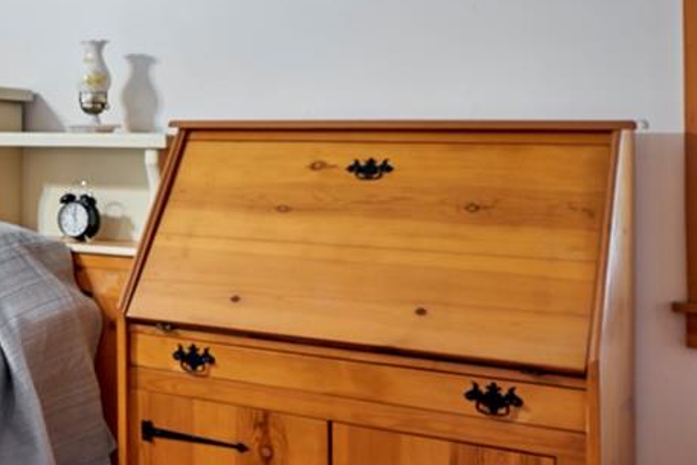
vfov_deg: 24.2
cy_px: 183
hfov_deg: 29.4
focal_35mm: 56
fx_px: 1085
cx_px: -186
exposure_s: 1/8
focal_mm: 16
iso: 400
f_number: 9
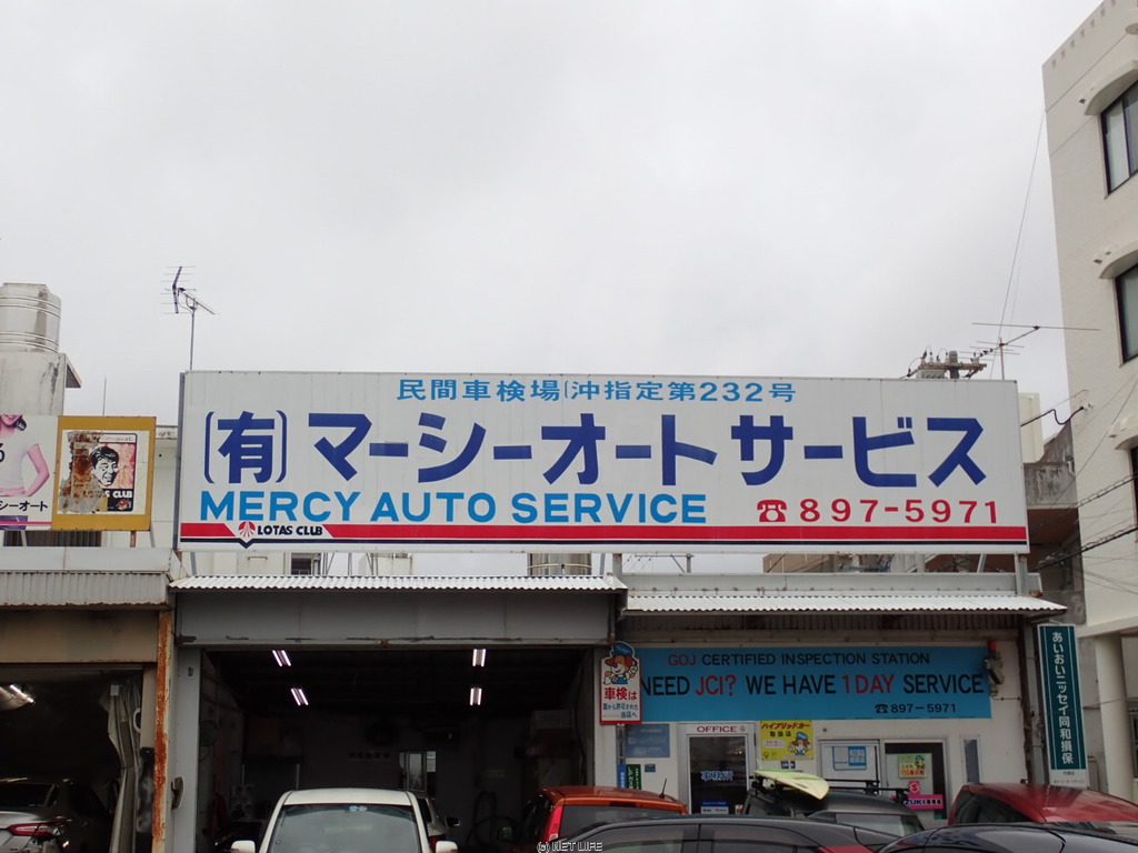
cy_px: 426
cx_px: 569
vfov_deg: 31.5
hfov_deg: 41.2
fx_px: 1512
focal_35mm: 46
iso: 100
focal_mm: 8.41
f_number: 4.5
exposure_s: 1/320
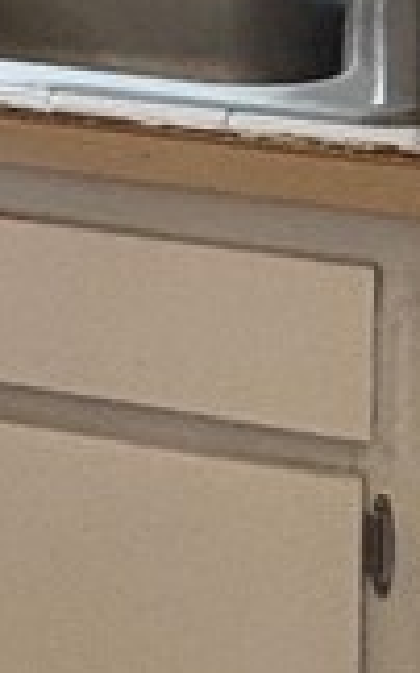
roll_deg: +0.5
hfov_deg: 7.3
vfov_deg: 13.1
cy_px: -469
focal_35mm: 147
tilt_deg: -4.1
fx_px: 2697
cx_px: -1081
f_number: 2.2
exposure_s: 1/120
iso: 125
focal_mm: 2.22
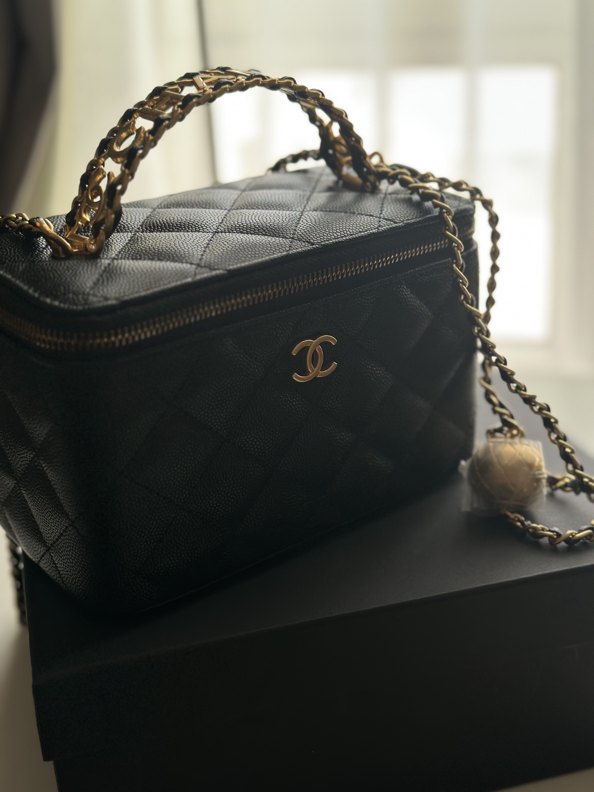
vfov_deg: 39.7
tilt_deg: -23.6
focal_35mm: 48
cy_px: 396
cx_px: 297
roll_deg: +3.5
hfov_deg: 30.3
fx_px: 1098
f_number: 1.78
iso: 160
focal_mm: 6.86
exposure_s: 1/60
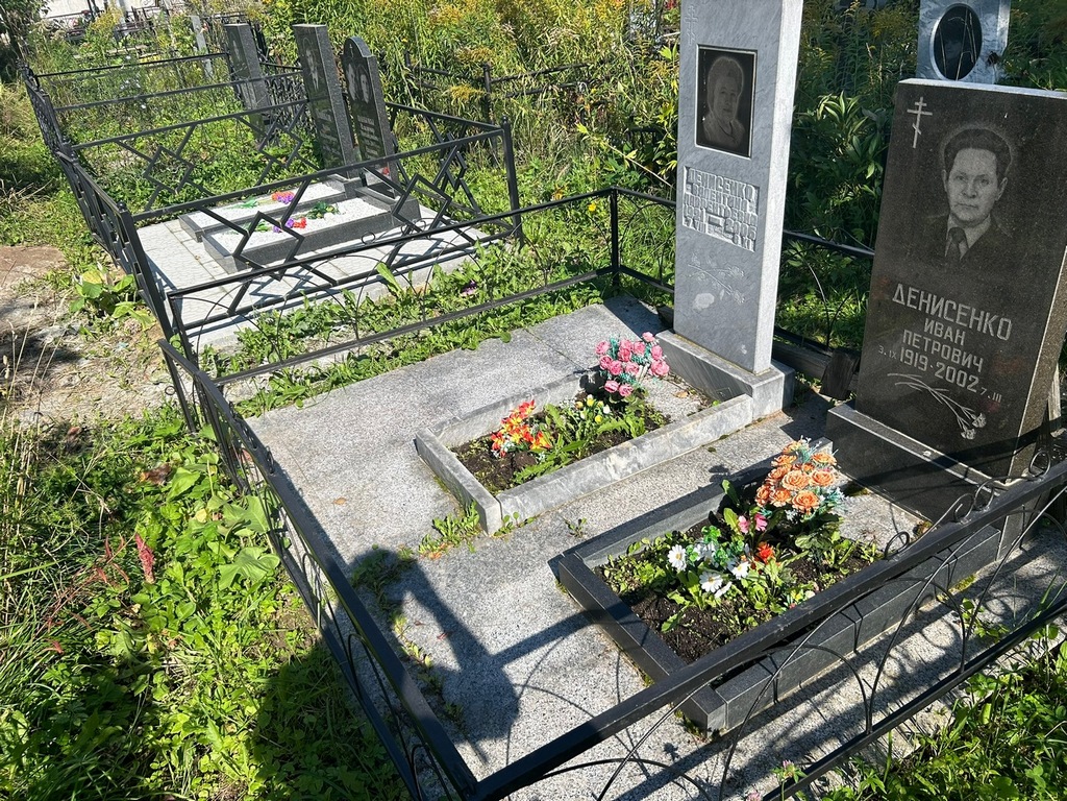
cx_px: 534
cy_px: 400
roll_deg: +8.7
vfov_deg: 53.1
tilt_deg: -29.6
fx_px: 801
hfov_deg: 67.3
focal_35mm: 26
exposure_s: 1/3356
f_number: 1.5
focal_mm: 5.7
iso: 50
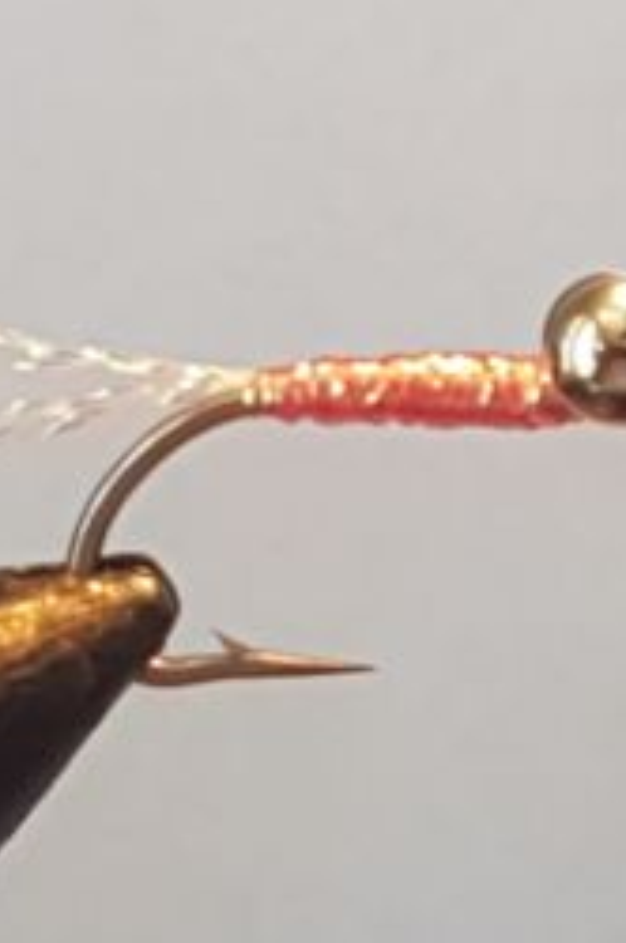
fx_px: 1020
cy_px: 468
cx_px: 358
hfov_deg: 34.1
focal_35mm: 39
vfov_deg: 49.6
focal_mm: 4.2
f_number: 1.7
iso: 100
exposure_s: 1/100
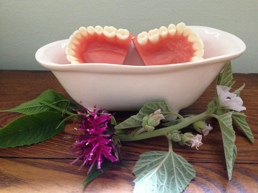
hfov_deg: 55.4
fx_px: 246
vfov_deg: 42.9
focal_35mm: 33
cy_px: 96
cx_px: 129
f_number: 2.4
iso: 400
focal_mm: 4.12
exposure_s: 1/20
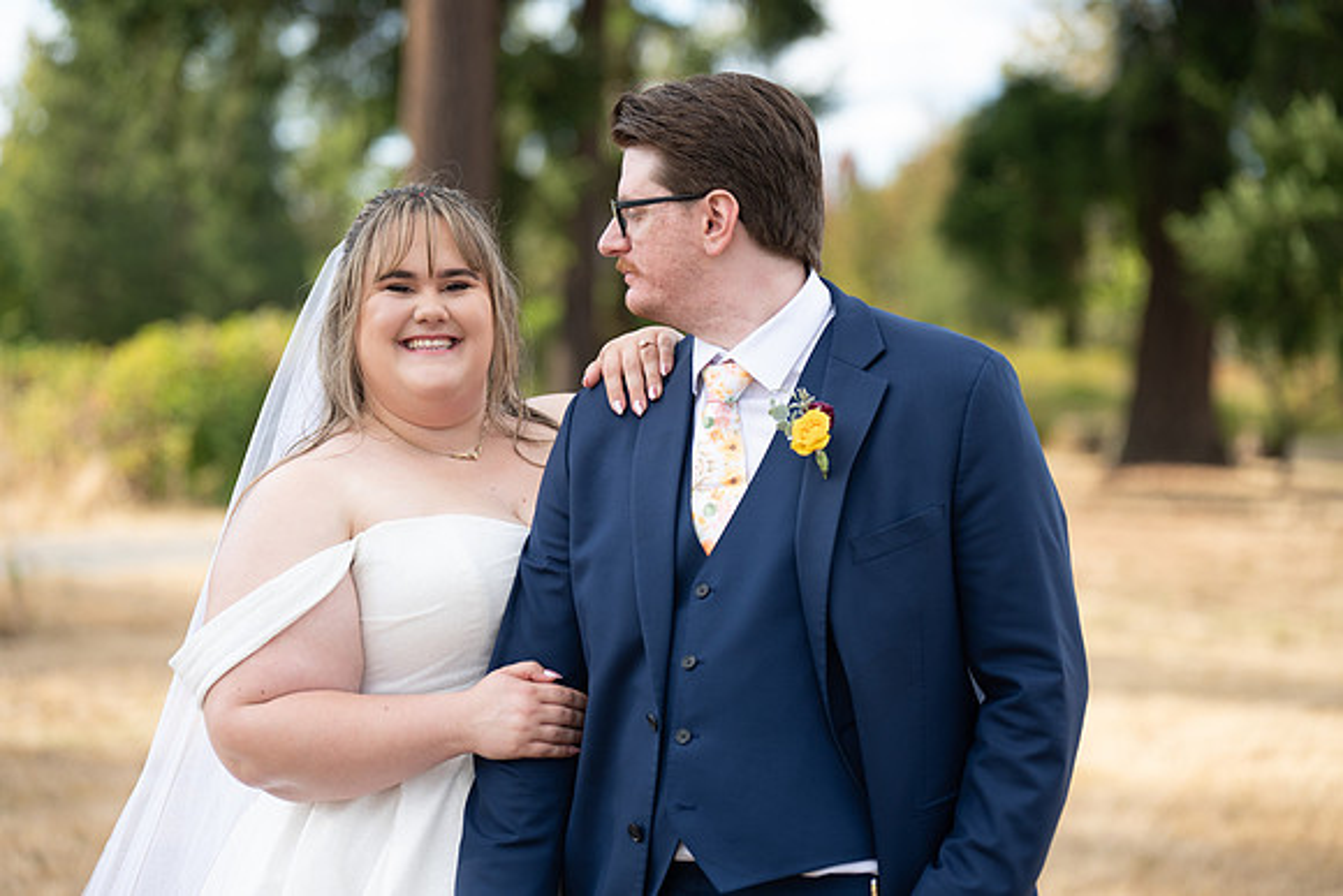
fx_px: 3582
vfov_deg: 14.3
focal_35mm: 96
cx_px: 672
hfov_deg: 21.2
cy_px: 448
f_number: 2.8
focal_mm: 96
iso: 400
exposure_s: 1/1600
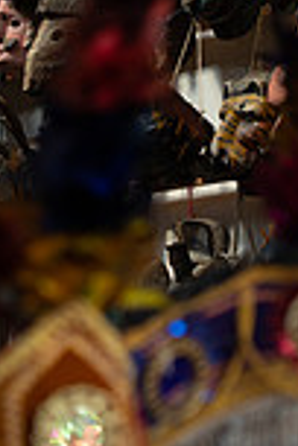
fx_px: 2558
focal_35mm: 206
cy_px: 17
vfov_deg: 9.9
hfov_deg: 6.7
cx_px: 123
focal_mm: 70
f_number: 2.8
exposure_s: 1/160
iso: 160
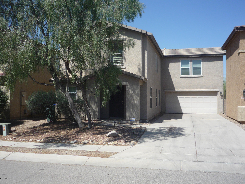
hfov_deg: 51.4
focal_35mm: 36
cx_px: 122
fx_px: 255
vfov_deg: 39.7
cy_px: 92
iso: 100
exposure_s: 1/200
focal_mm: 6
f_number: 8
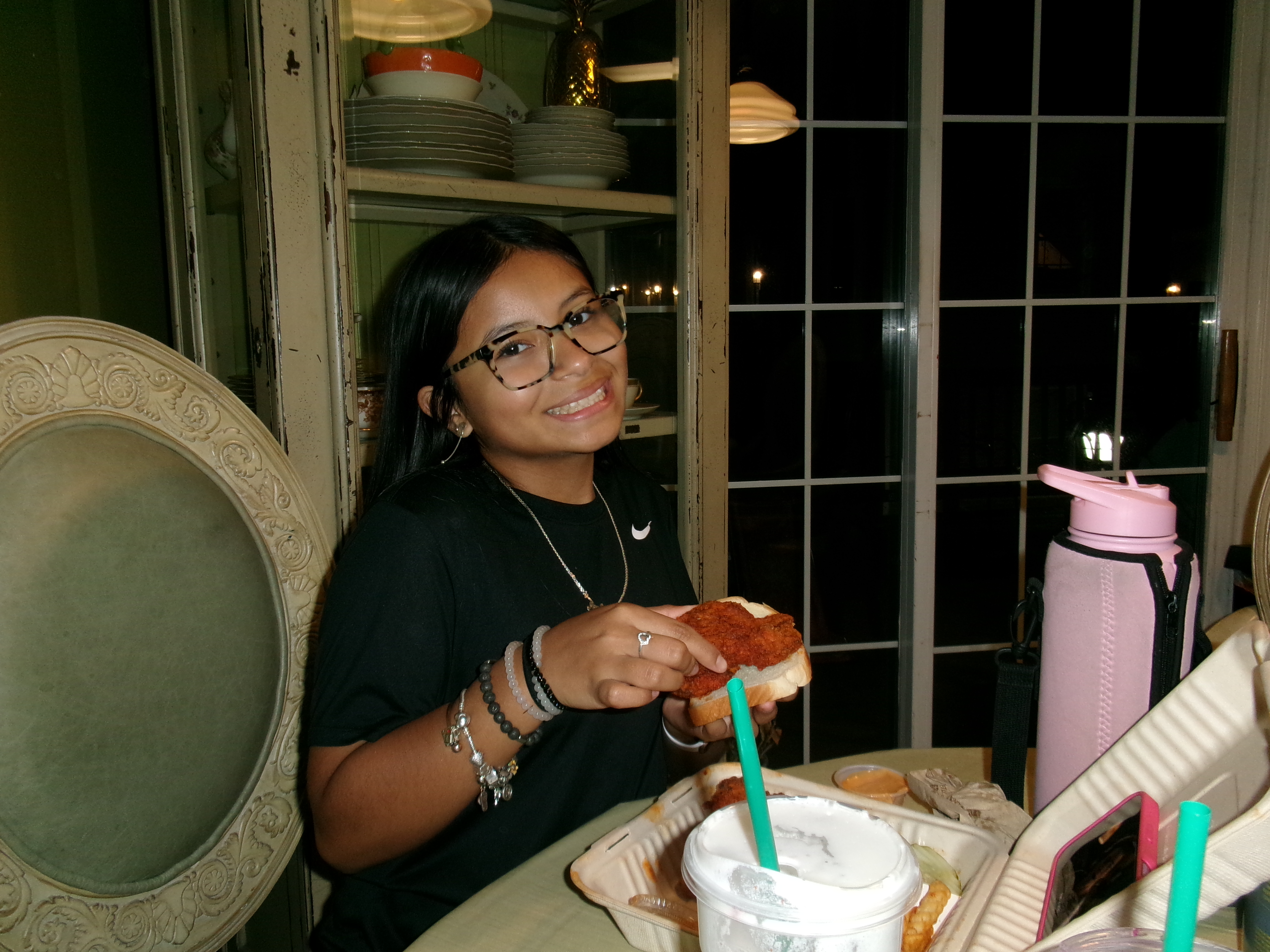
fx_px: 1027
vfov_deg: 49.7
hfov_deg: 63.4
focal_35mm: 28
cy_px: 476
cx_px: 635
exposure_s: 1/34
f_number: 3.9
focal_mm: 5.1
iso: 200
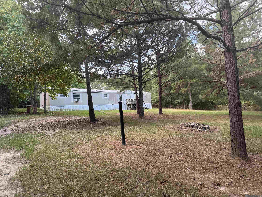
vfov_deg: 56.8
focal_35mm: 24
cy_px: 98
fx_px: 182
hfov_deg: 71.6
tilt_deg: +3.7
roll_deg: +4.2
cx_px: 131
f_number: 1.78
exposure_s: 1/162
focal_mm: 6.76
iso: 64
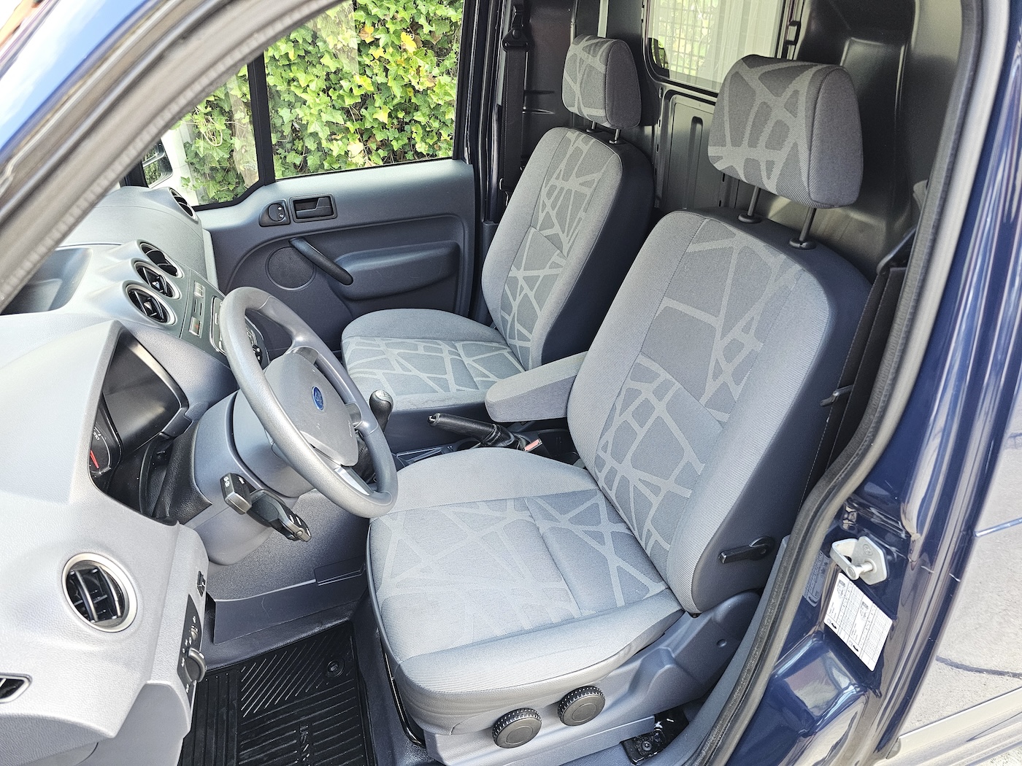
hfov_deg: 73.9
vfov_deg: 58.9
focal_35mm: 23
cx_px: 511
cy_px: 383
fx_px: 679
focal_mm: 6.3
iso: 320
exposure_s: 1/120
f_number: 1.7
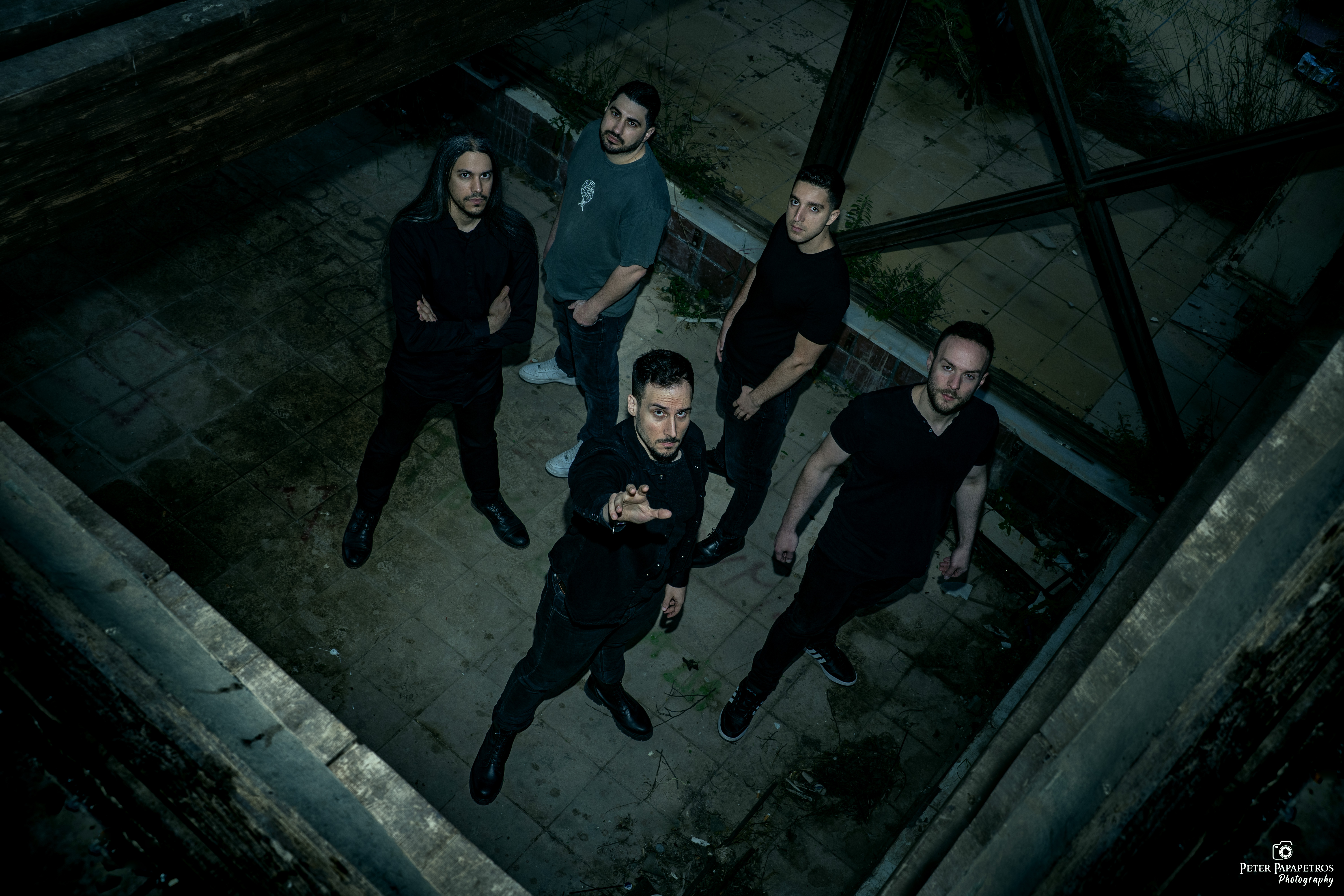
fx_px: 1307
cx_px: 672
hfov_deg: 54.4
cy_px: 448
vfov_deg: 37.9
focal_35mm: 35
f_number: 6.3
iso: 320
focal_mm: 35
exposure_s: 1/200
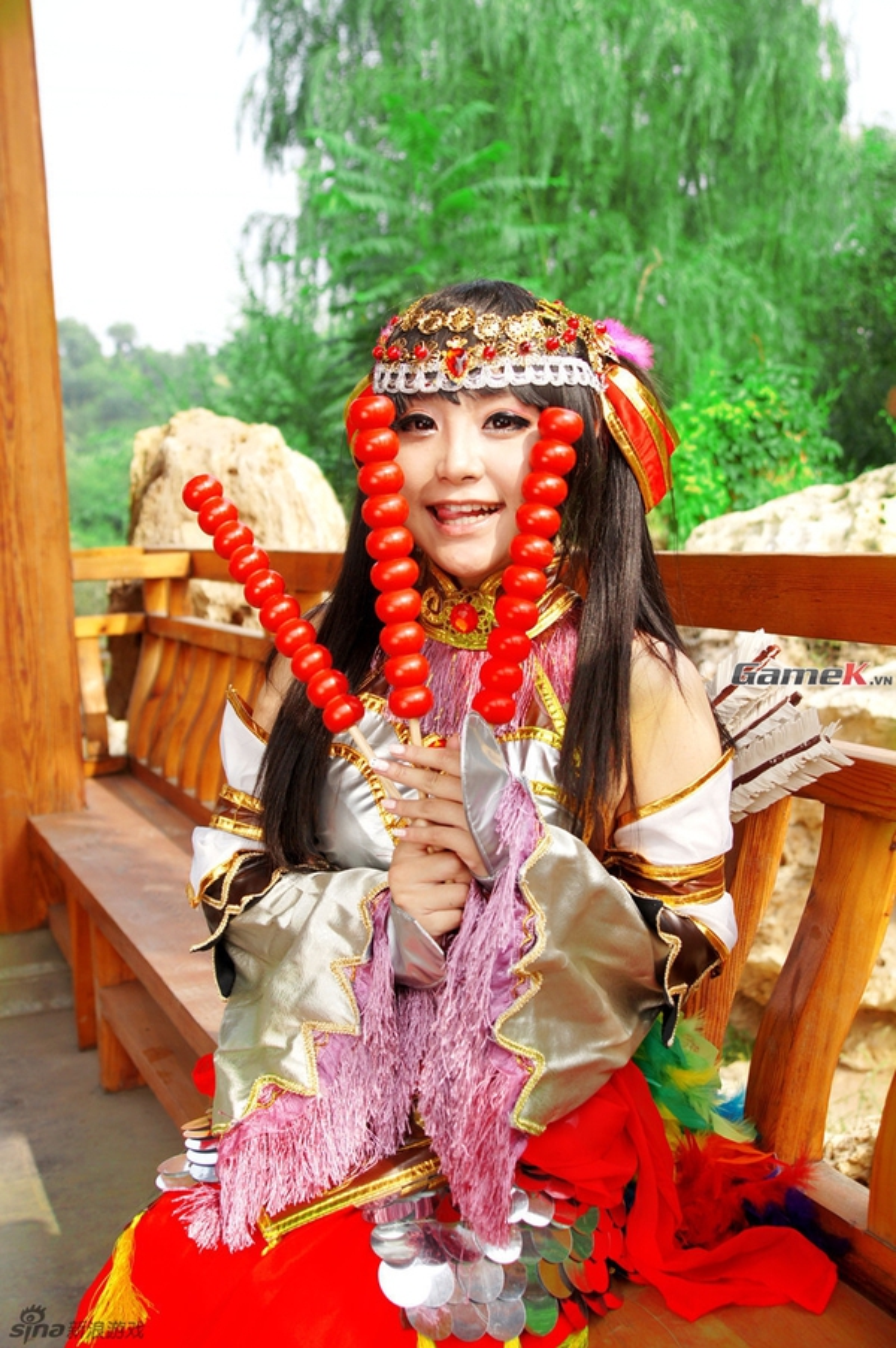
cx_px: 448
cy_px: 674
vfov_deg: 46.4
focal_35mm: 42
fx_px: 1570
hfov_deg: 31.8
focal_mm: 28
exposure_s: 1/640
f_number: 4.5
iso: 200
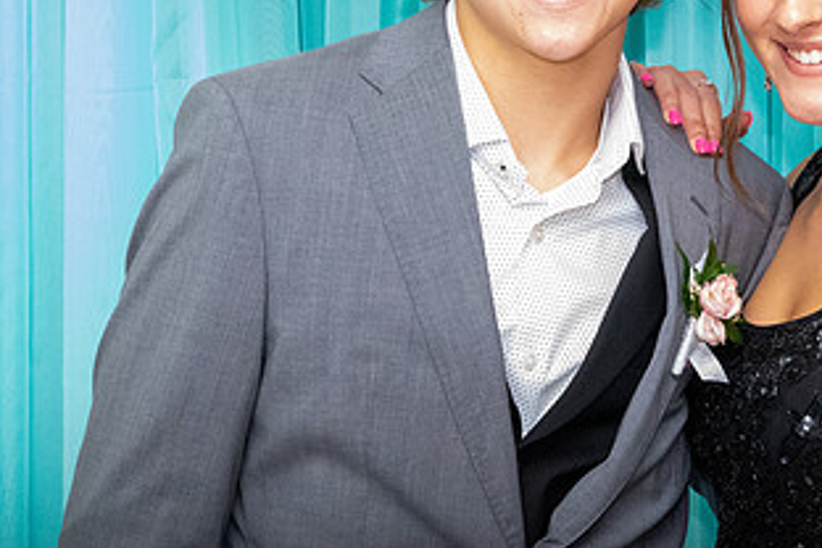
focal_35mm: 184
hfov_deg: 11.1
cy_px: 57
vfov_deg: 7.4
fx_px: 4201
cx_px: 661
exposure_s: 1/250
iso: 9000
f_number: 11
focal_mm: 66
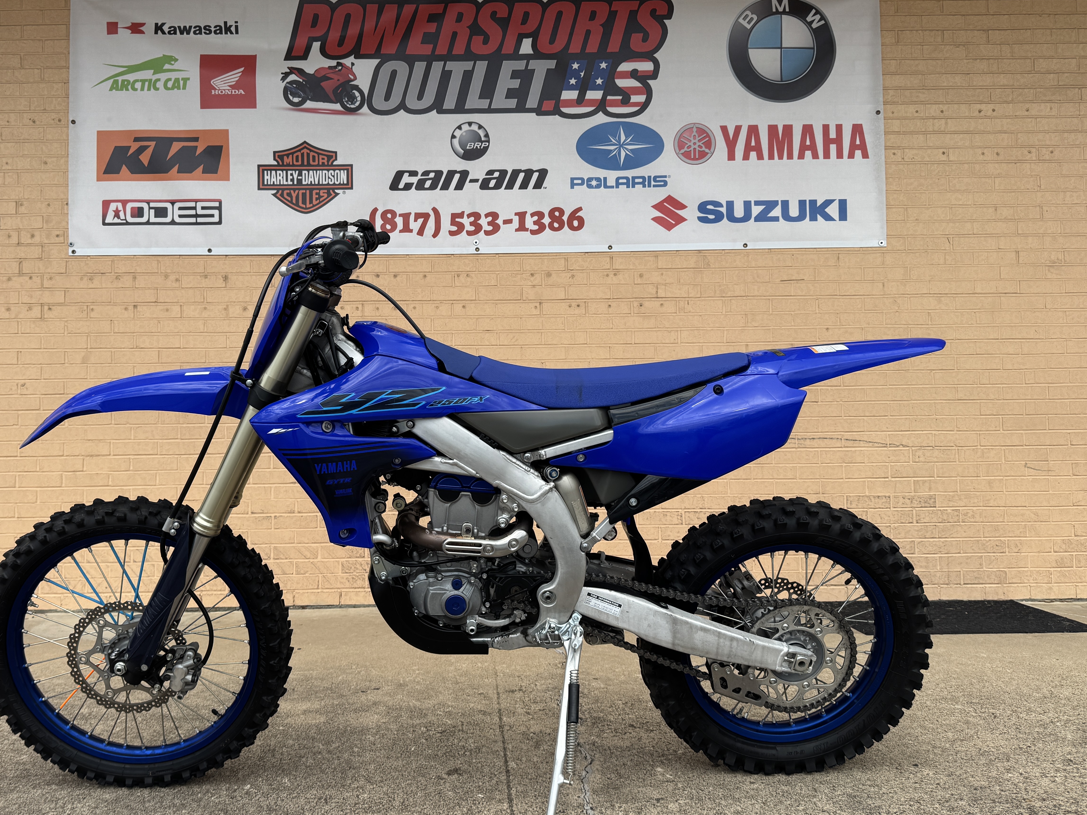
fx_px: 942
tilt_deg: +2.4
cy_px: 386
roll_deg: +0.7
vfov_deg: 46.8
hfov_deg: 59.8
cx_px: 473
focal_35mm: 30
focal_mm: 6.76
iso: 80
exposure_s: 1/3597
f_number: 1.78
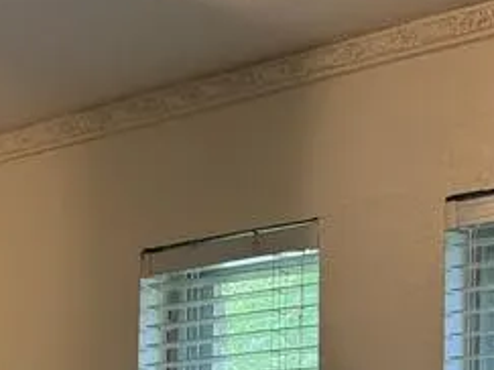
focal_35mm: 101
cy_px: 571
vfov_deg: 13.7
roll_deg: +0.2
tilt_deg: -2.1
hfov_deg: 17.0
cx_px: -317
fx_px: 1441
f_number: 1.78
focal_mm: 6.76
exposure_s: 1/230
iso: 200
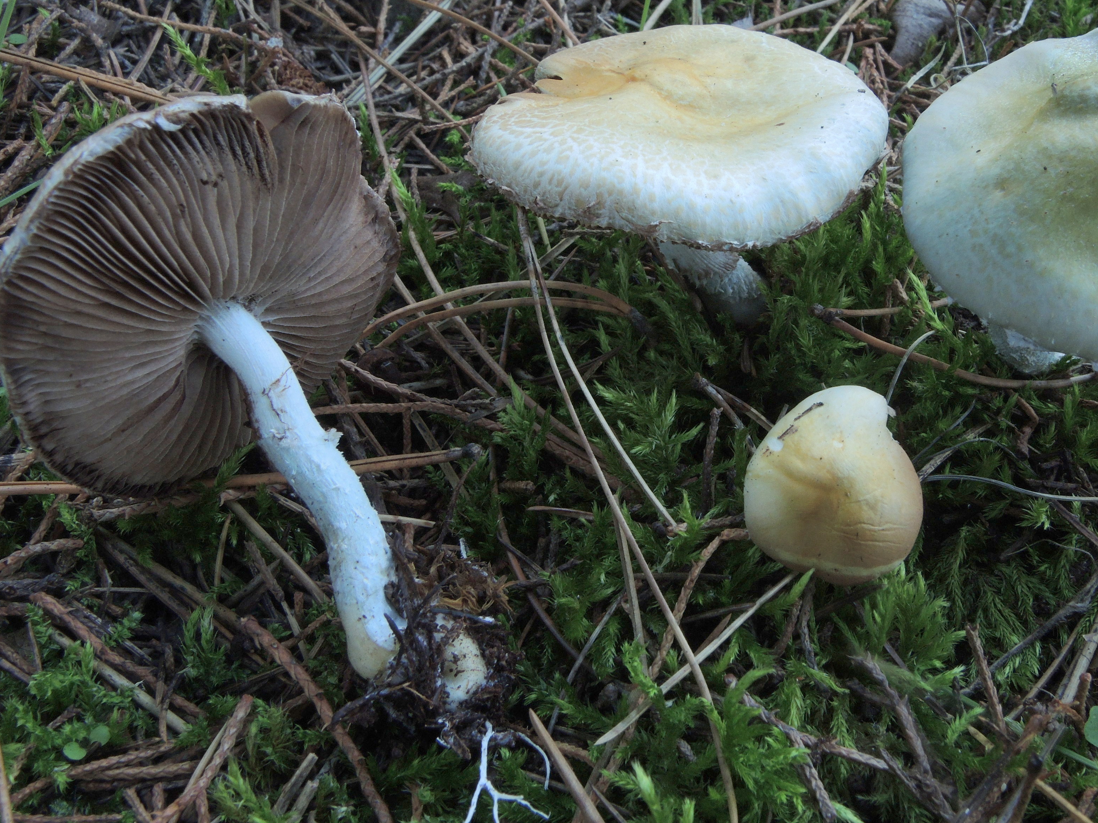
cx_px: 679
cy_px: 347
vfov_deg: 39.6
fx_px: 1142
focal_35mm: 36
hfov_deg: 50.9
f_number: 5.6
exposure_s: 1/13
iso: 200
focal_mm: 6
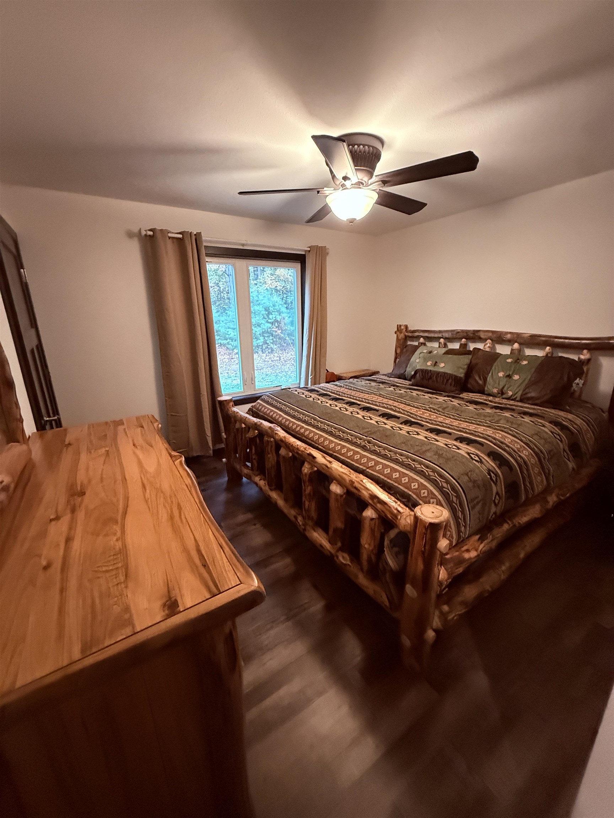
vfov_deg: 102.1
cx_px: 307
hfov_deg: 85.7
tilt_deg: -14.9
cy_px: 409
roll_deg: +2.1
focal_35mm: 14
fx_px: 331
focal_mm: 2.22
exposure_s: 1/60
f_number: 2.2
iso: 1000
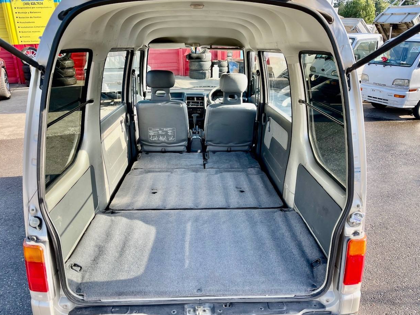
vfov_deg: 53.1
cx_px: 209
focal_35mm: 26
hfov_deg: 67.3
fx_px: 315
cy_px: 158
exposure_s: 1/281
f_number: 1.6
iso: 32
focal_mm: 5.1
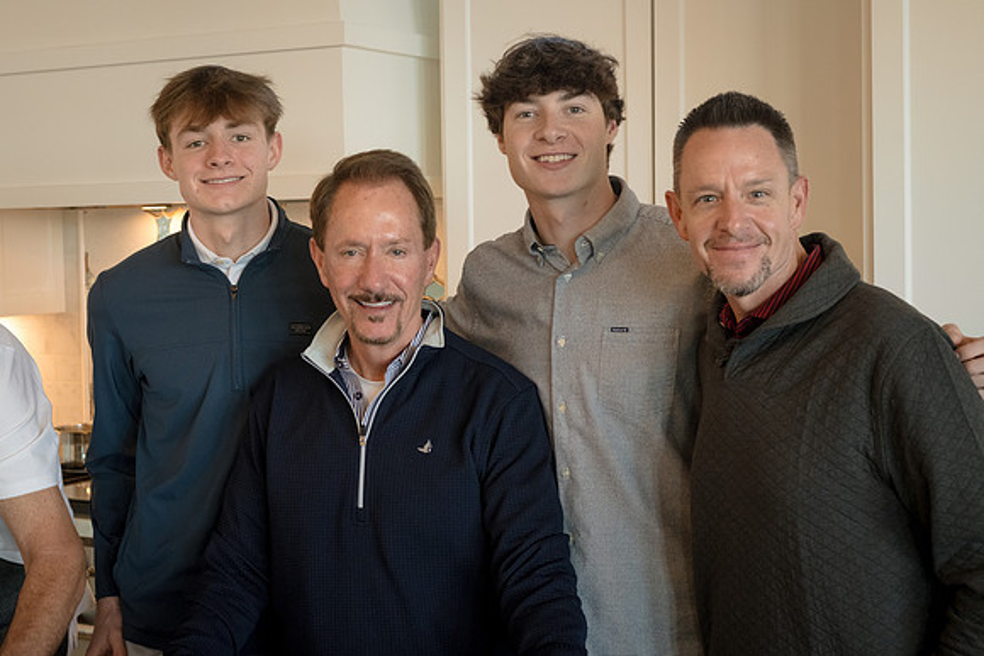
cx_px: 423
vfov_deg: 23.8
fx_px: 1558
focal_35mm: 57
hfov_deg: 35.0
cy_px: 296
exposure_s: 1/80
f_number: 6.3
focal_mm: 50
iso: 2200
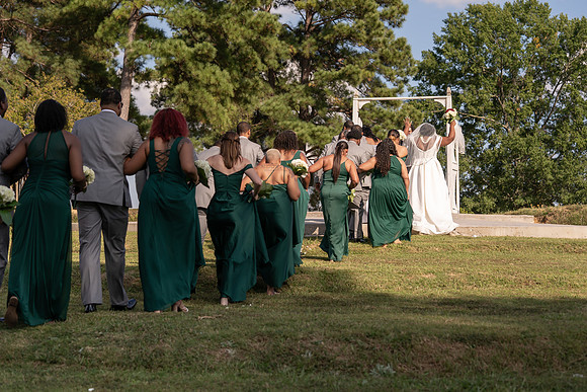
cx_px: 299
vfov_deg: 18.8
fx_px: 1182
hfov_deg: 27.9
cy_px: 196
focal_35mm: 72
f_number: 4
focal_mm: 70
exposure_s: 1/1250
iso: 100
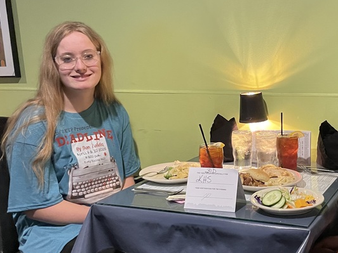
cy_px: 128
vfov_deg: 29.1
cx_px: 254
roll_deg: +2.1
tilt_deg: -10.6
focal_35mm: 50
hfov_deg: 37.3
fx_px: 488
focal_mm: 4.2
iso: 500
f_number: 1.6
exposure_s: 1/40
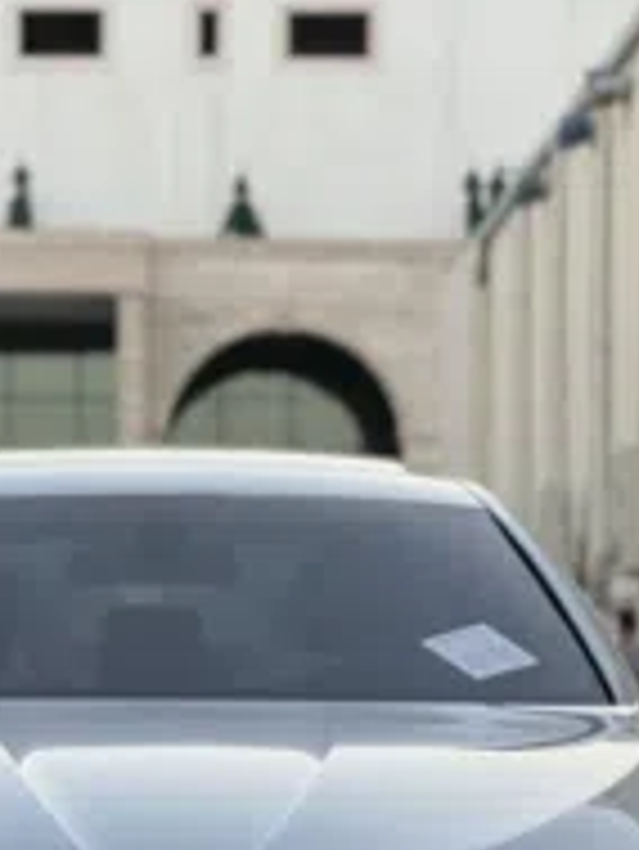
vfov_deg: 12.0
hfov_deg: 9.1
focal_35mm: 163
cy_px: 742
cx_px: 153
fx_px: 4007
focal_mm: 9
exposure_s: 1/112
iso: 200
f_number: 2.8
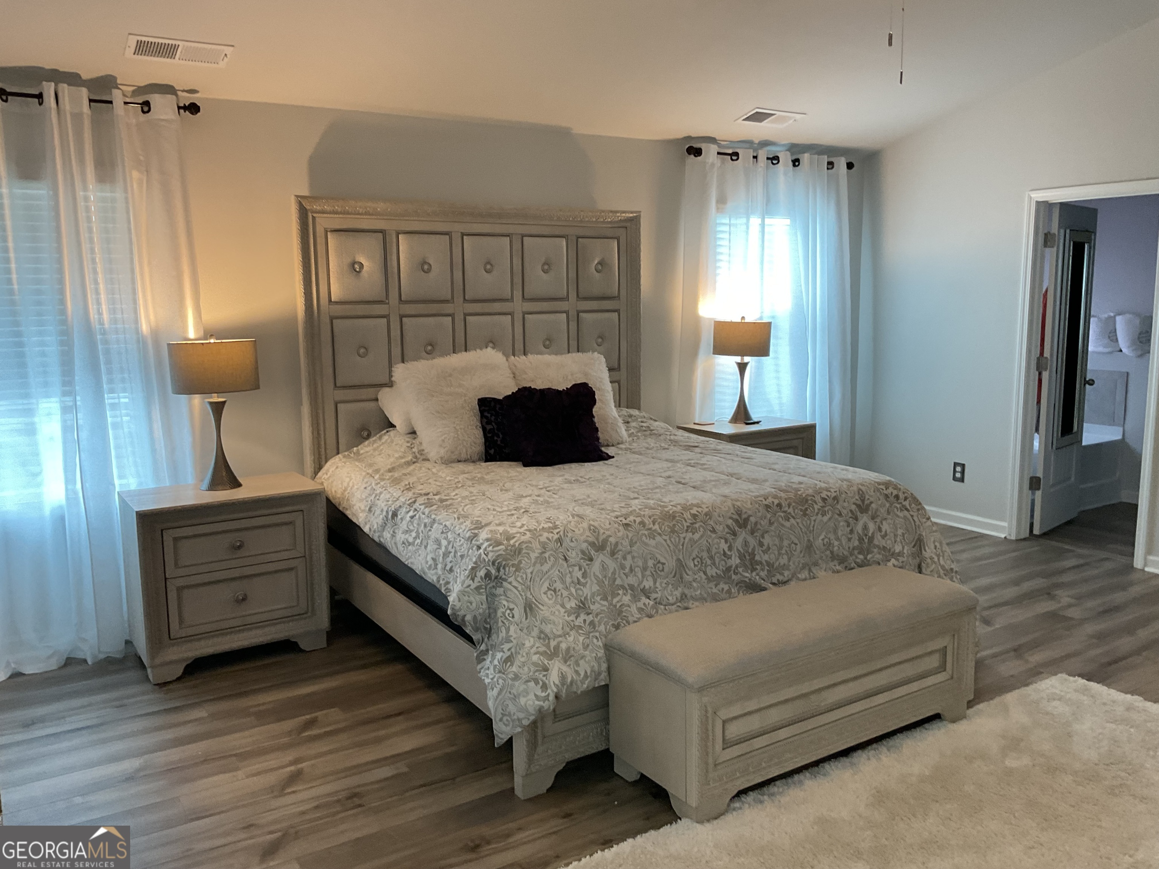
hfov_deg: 61.7
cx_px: 580
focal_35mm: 29
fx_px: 971
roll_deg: +0.3
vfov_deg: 48.2
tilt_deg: -9.0
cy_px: 434
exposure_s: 1/60
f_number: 1.8
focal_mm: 3
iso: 80
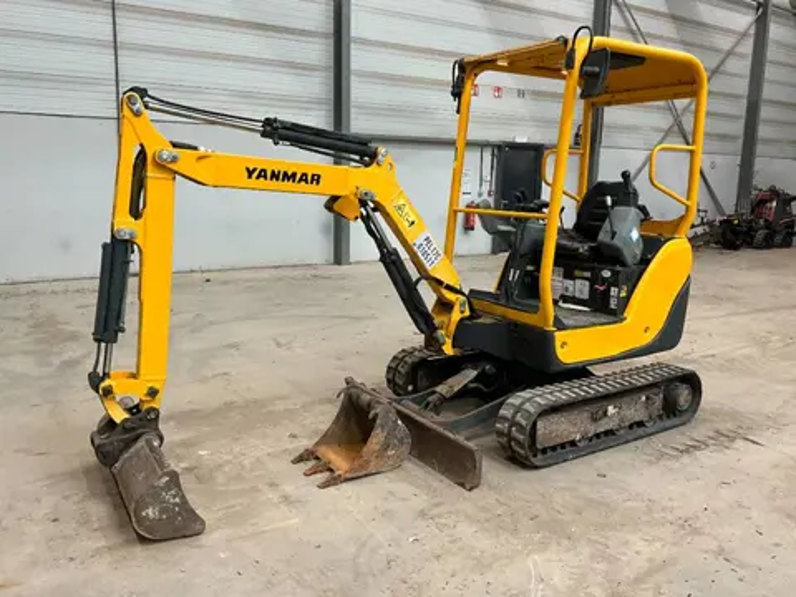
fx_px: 667
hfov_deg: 61.7
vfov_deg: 48.2
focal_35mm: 29
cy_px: 298
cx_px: 398
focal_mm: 3
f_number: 1.8
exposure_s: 1/60
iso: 160
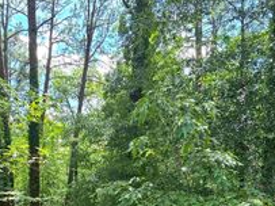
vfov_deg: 39.2
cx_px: 98
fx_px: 254
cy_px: 204
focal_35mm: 32
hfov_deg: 55.9
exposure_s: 1/333
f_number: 2.2
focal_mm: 2.2
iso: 50
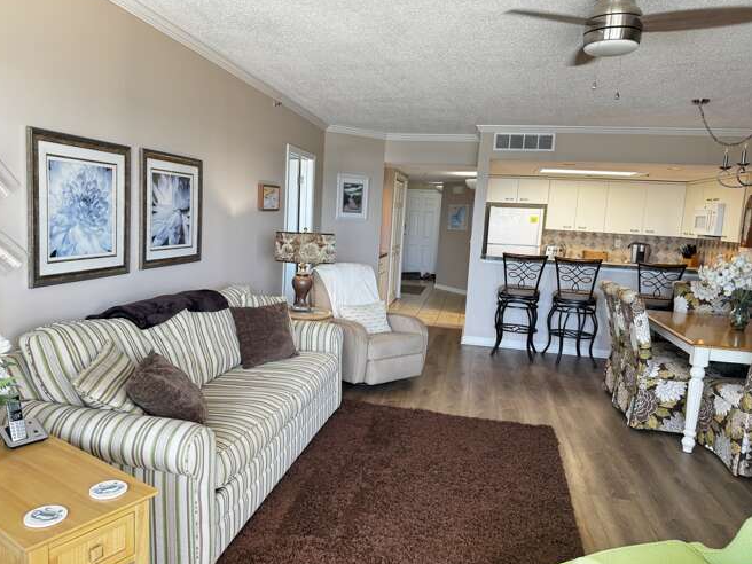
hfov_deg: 69.4
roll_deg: -3.1
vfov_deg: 54.9
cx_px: 362
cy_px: 281
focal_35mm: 25
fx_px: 543
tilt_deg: -7.3
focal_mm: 6.76
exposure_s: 1/60
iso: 125
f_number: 1.78
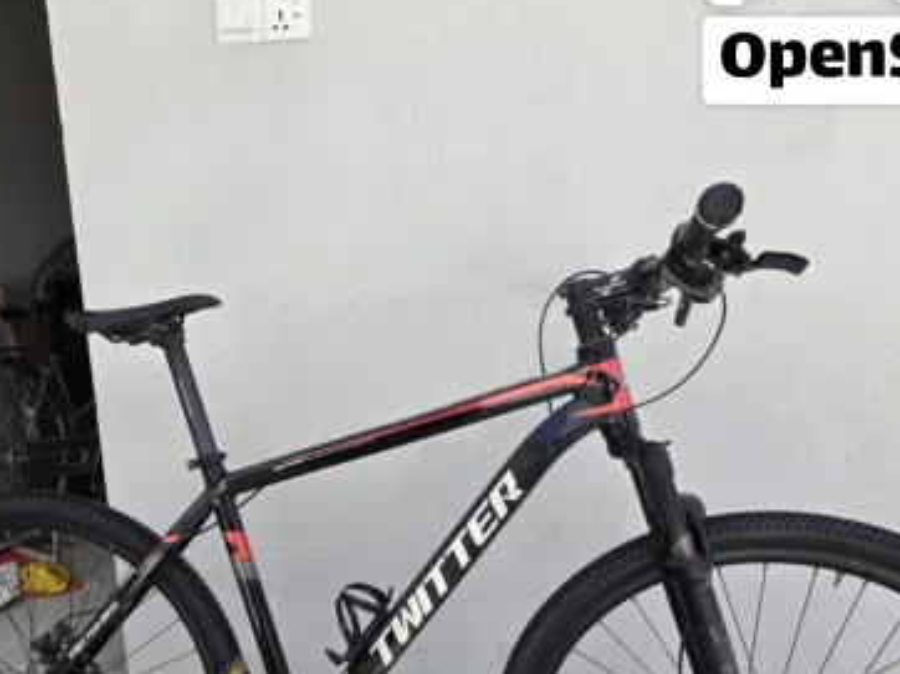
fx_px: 598
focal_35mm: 23
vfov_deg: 57.2
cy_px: 463
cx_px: 328
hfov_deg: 72.5
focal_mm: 2.2
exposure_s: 1/834
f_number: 1.9
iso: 40
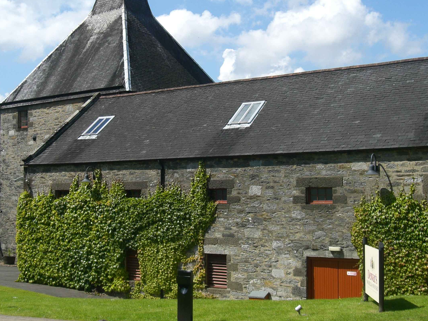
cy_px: 145
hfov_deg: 38.2
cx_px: 193
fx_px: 618
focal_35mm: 50
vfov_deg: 29.1
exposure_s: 1/640
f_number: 4.4
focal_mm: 6.3
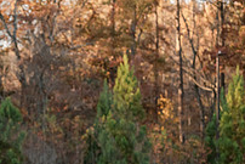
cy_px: 233
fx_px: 2152
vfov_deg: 4.3
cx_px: -47
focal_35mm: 316
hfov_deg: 6.5
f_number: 5
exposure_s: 1/640
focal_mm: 110
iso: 1250
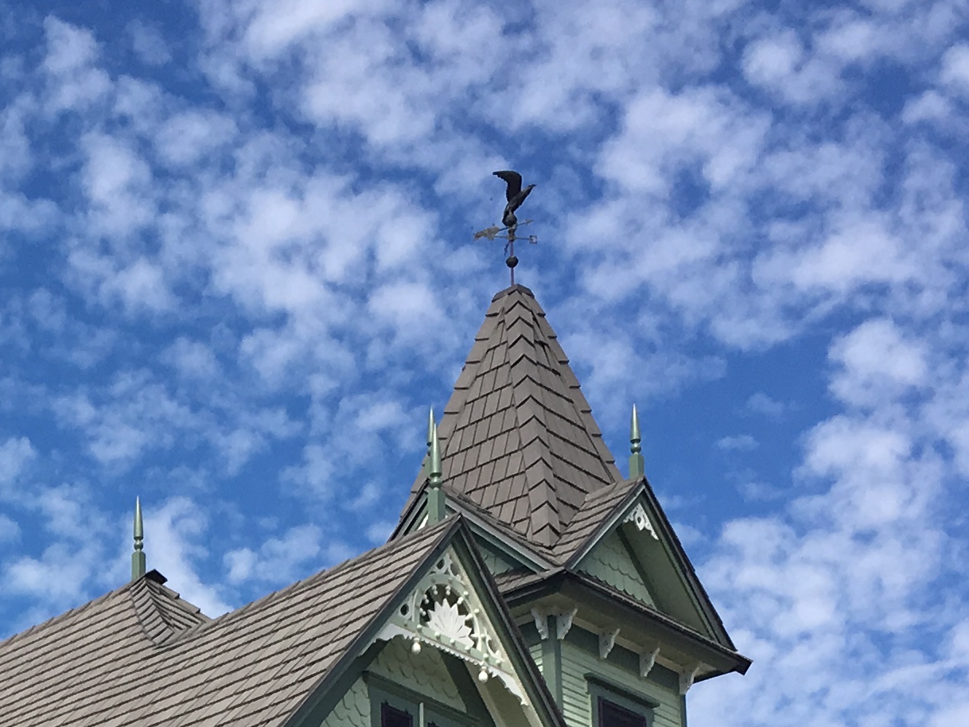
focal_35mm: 96
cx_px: -42
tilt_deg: +13.9
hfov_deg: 19.7
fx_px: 2688
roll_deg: +0.4
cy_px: 1126
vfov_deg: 14.3
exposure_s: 1/1637
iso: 25
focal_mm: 4.15
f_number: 2.2
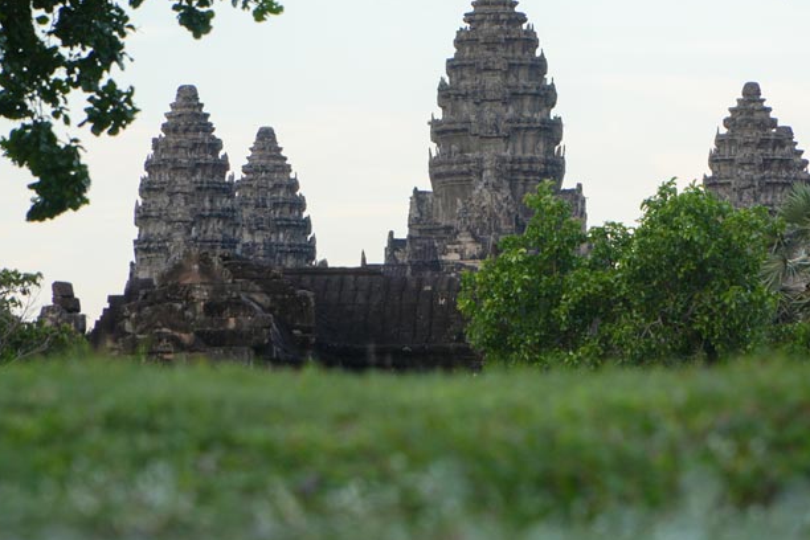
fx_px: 5214
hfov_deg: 8.9
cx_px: 499
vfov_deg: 5.9
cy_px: 212
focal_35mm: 232
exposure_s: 1/100
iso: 100
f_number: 5.6
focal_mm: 105
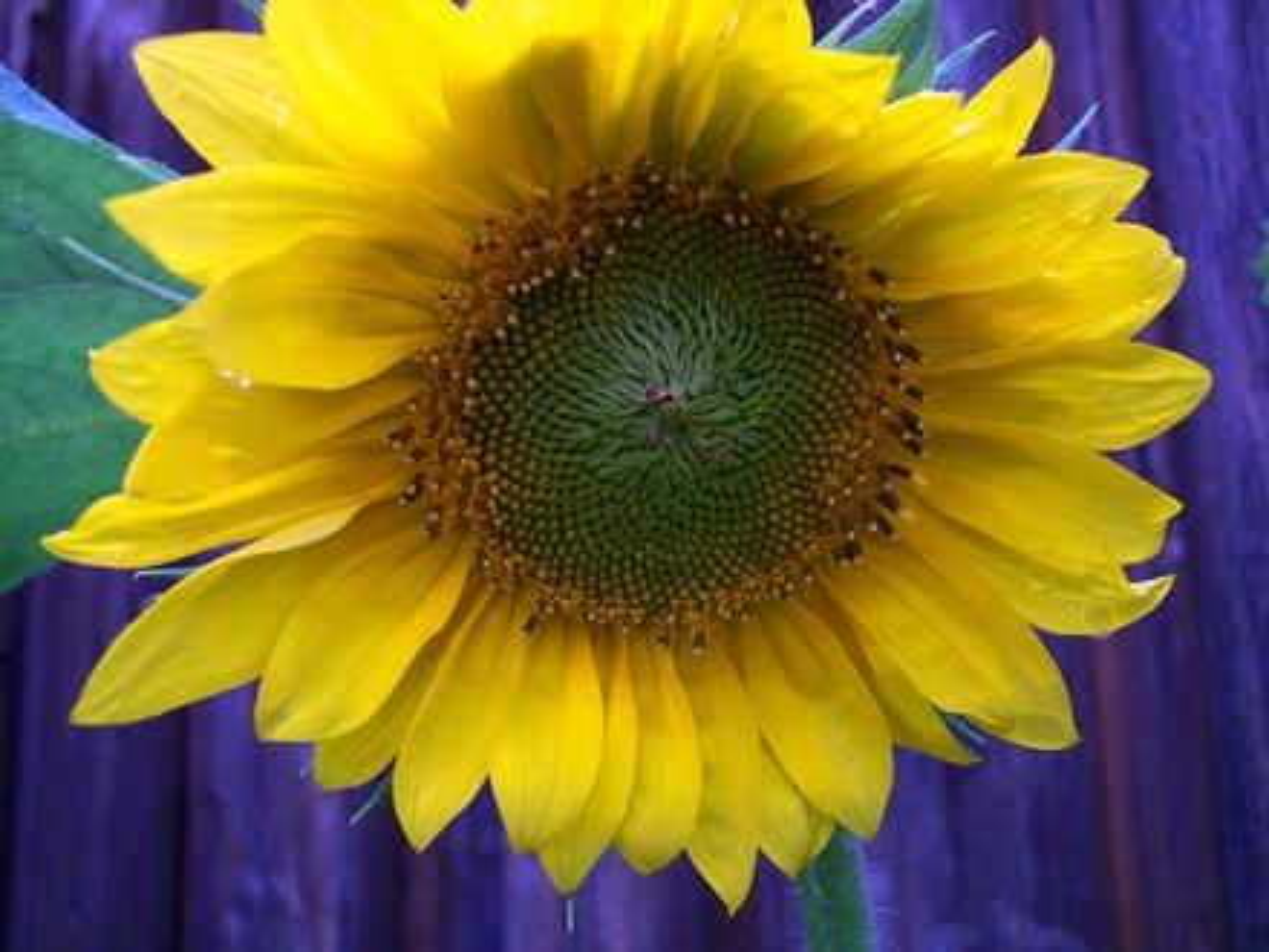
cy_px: 476
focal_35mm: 38
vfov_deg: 37.7
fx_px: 1393
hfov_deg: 49.0
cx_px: 634
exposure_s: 1/180
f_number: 2.8
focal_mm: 8
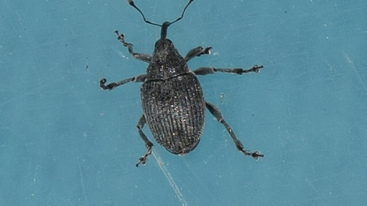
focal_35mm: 221
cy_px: 84
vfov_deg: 5.5
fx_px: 2151
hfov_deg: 9.8
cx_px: 184
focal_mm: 140
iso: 100
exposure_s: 1/160
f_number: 13
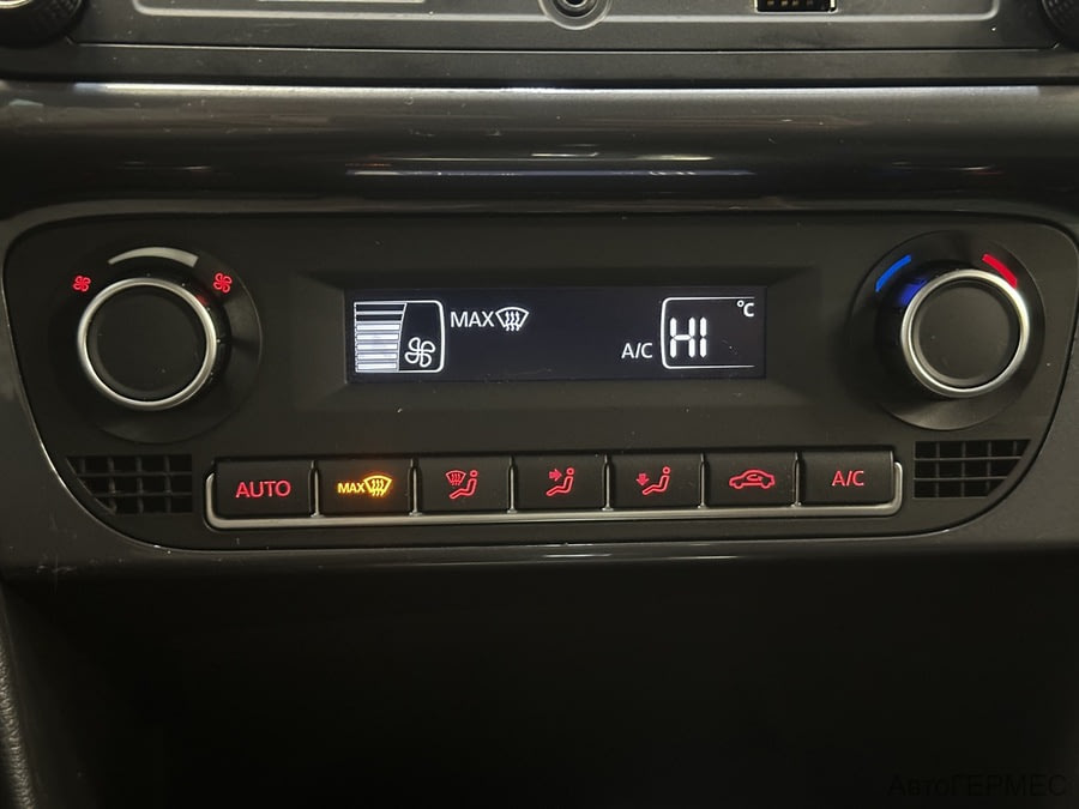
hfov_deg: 39.7
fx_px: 1496
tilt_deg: -26.1
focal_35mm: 48
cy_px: 404
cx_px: 540
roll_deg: -3.1
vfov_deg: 30.3
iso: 800
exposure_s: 1/20
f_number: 1.78
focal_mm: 6.86
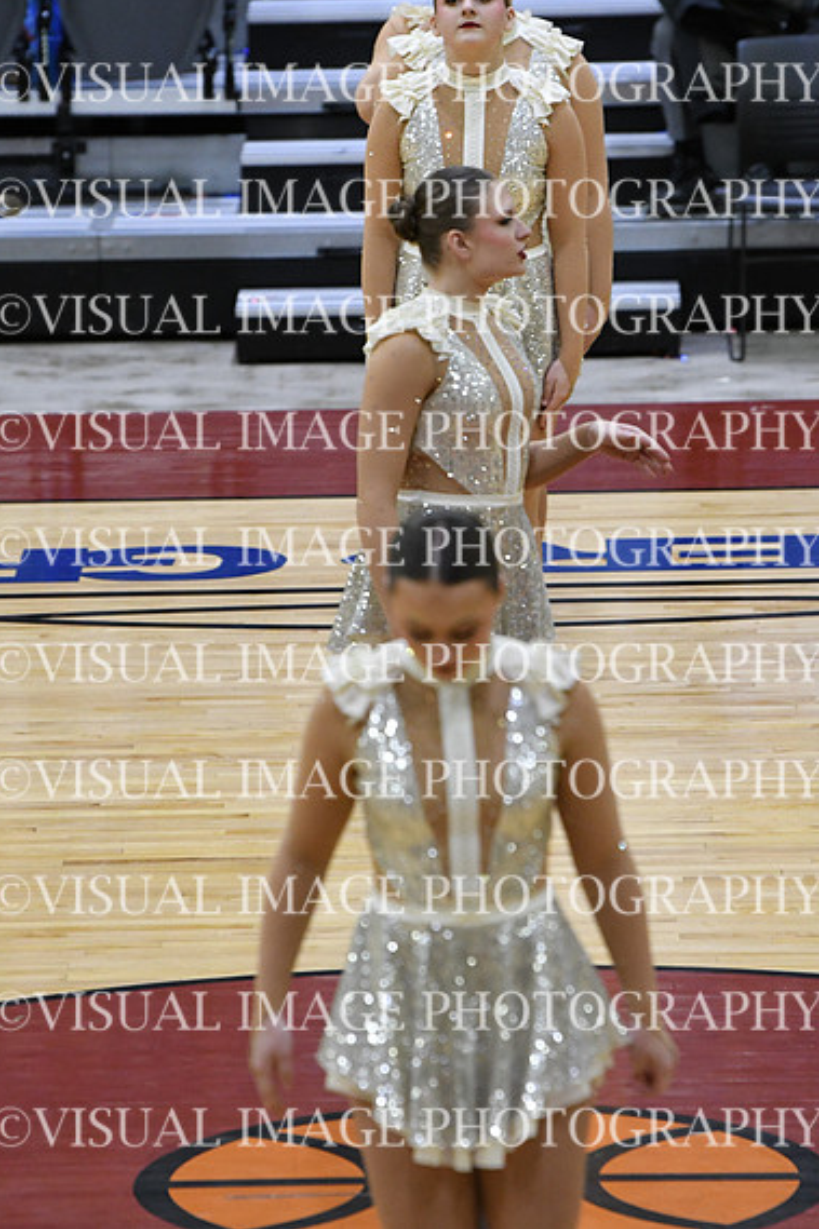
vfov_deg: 6.7
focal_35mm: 306
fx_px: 10448
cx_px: 407
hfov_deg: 4.5
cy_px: 605
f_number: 4
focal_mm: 200
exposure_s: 1/500
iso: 5000
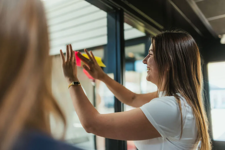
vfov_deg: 37.9
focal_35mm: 35
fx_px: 219
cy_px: 75
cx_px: 112
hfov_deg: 54.4
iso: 125
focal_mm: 35
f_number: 1.4
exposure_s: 1/250
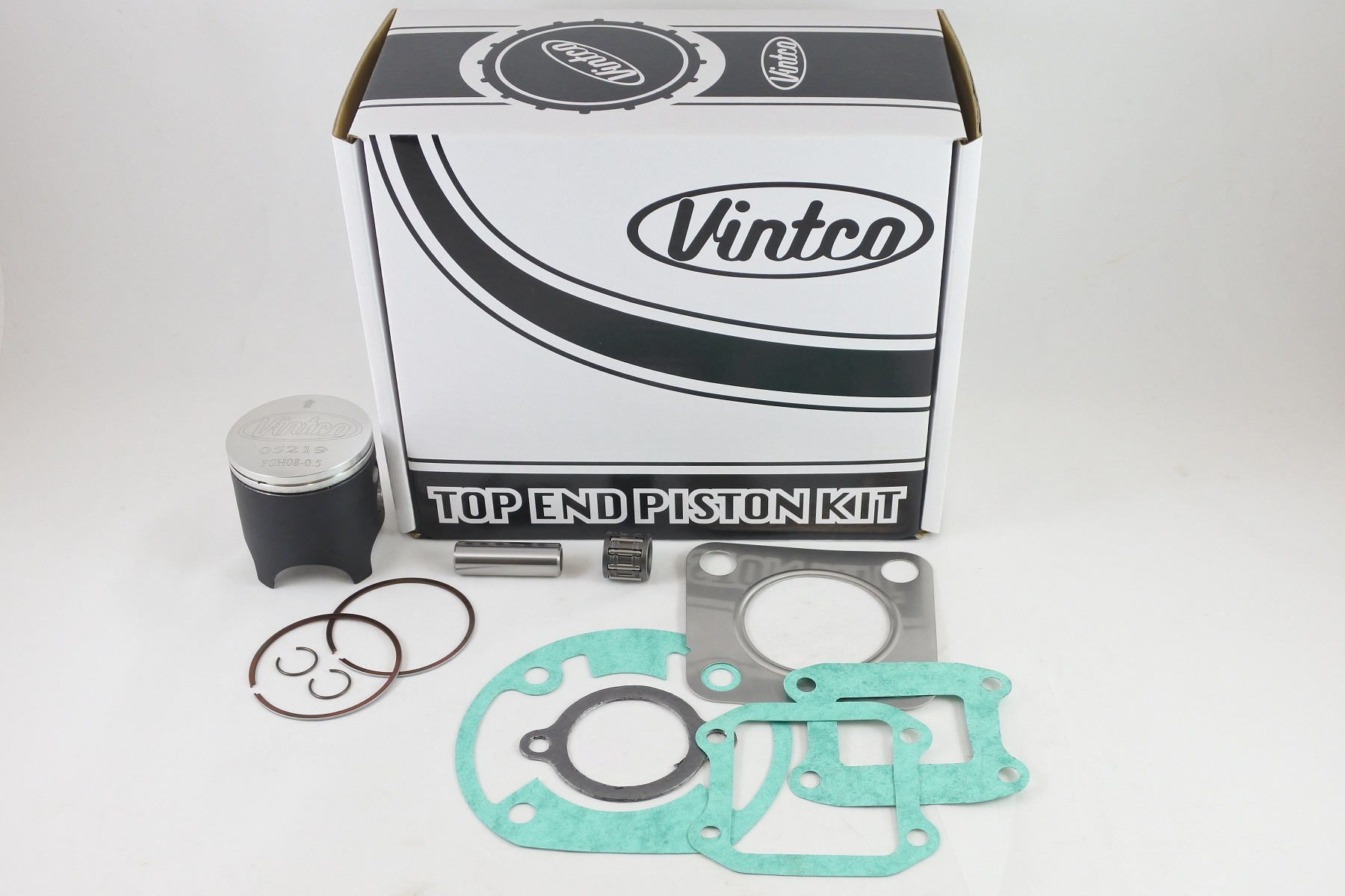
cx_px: 672
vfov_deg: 36.9
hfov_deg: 53.1
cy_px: 448
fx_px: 1345
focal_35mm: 36
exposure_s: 1/125
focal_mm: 13.7
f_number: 4
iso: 450
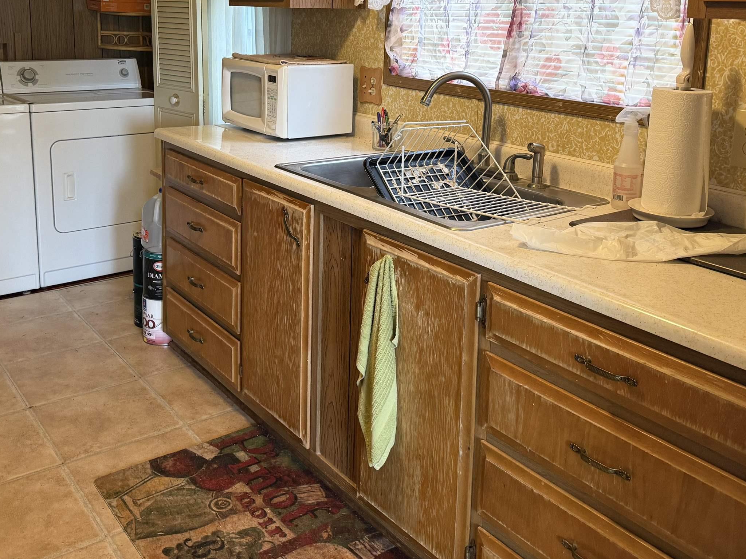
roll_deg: -2.9
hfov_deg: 51.3
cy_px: 143
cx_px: 347
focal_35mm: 36
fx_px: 776
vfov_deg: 38.7
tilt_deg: -10.9
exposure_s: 1/60
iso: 200
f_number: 1.78
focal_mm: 6.76
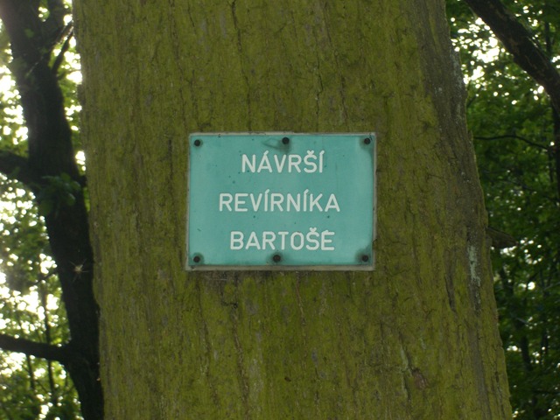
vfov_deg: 13.0
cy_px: 210
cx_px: 280
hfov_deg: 17.3
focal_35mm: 114
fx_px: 1844
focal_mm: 18.9
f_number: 5.4
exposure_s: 1/60
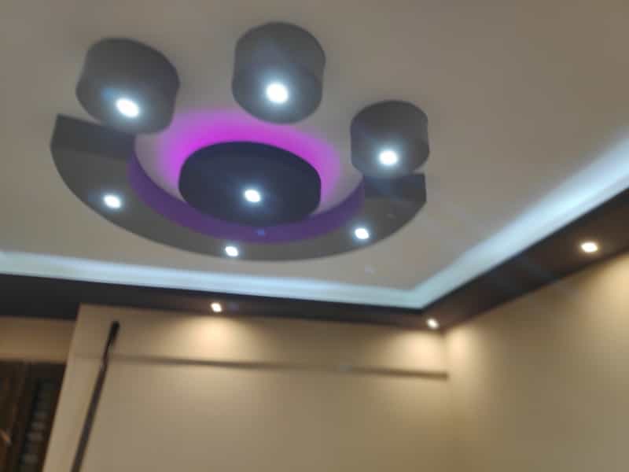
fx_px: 363
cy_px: 236
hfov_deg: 81.7
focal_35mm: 20
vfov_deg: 66.0
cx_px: 314
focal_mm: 3.94
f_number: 1.9
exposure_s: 1/50
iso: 117
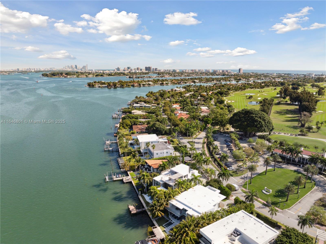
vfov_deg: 56.7
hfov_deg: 71.6
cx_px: 163
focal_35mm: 24
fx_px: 226
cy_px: 122
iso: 140
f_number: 2.8
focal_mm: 12.29
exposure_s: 1/2500
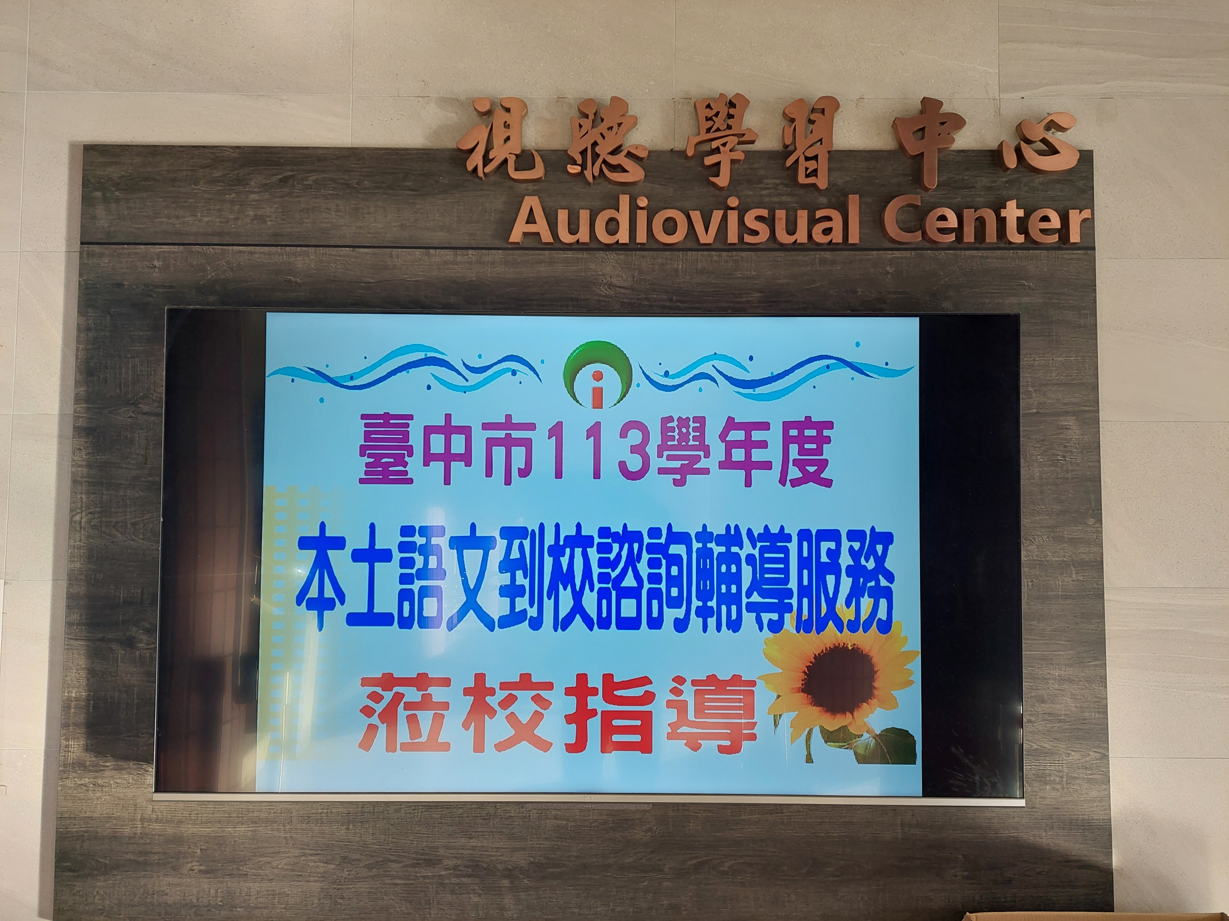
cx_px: 614
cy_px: 460
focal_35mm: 24
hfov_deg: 71.6
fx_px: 852
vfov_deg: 56.8
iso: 64
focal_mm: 5.23
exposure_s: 1/120
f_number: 1.8
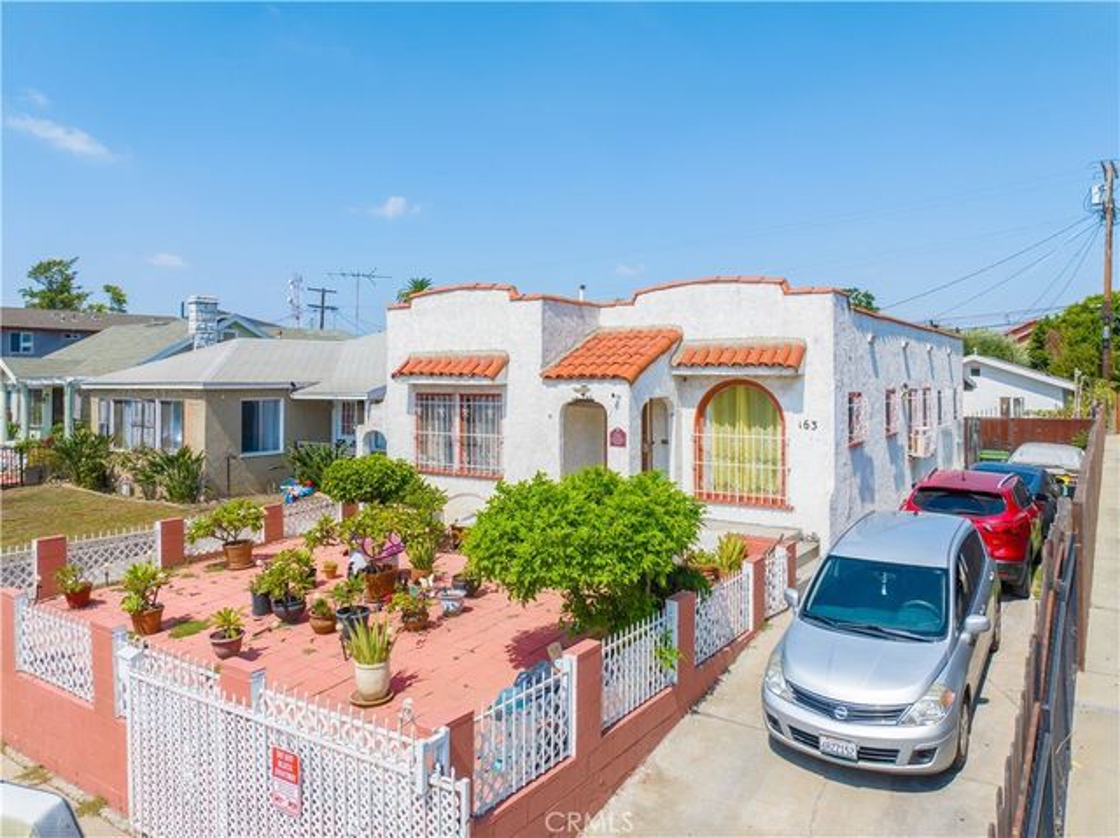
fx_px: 776
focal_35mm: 24
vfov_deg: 56.8
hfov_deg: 71.6
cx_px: 560
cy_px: 419
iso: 100
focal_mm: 12.29
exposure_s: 1/2500
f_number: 2.8
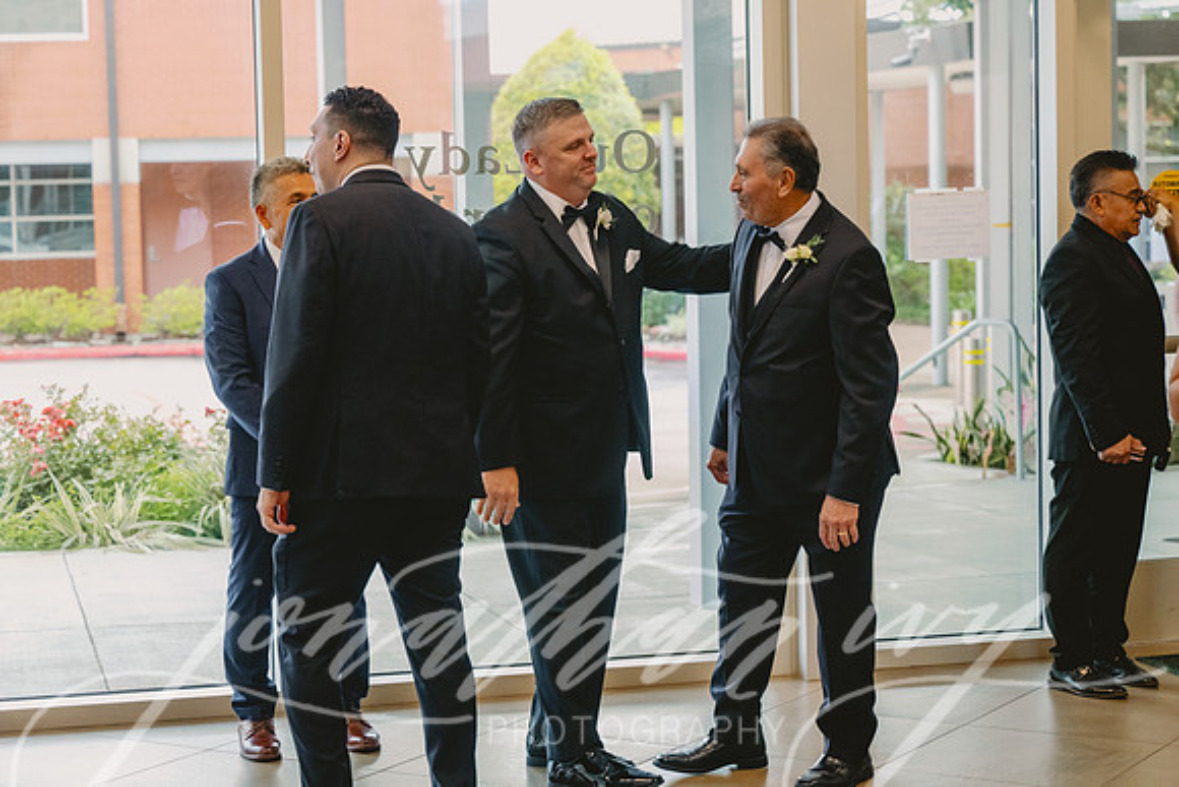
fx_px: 2505
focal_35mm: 76
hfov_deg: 26.5
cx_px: 590
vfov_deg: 17.8
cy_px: 357
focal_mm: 70
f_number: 3.5
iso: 2000
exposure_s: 1/500
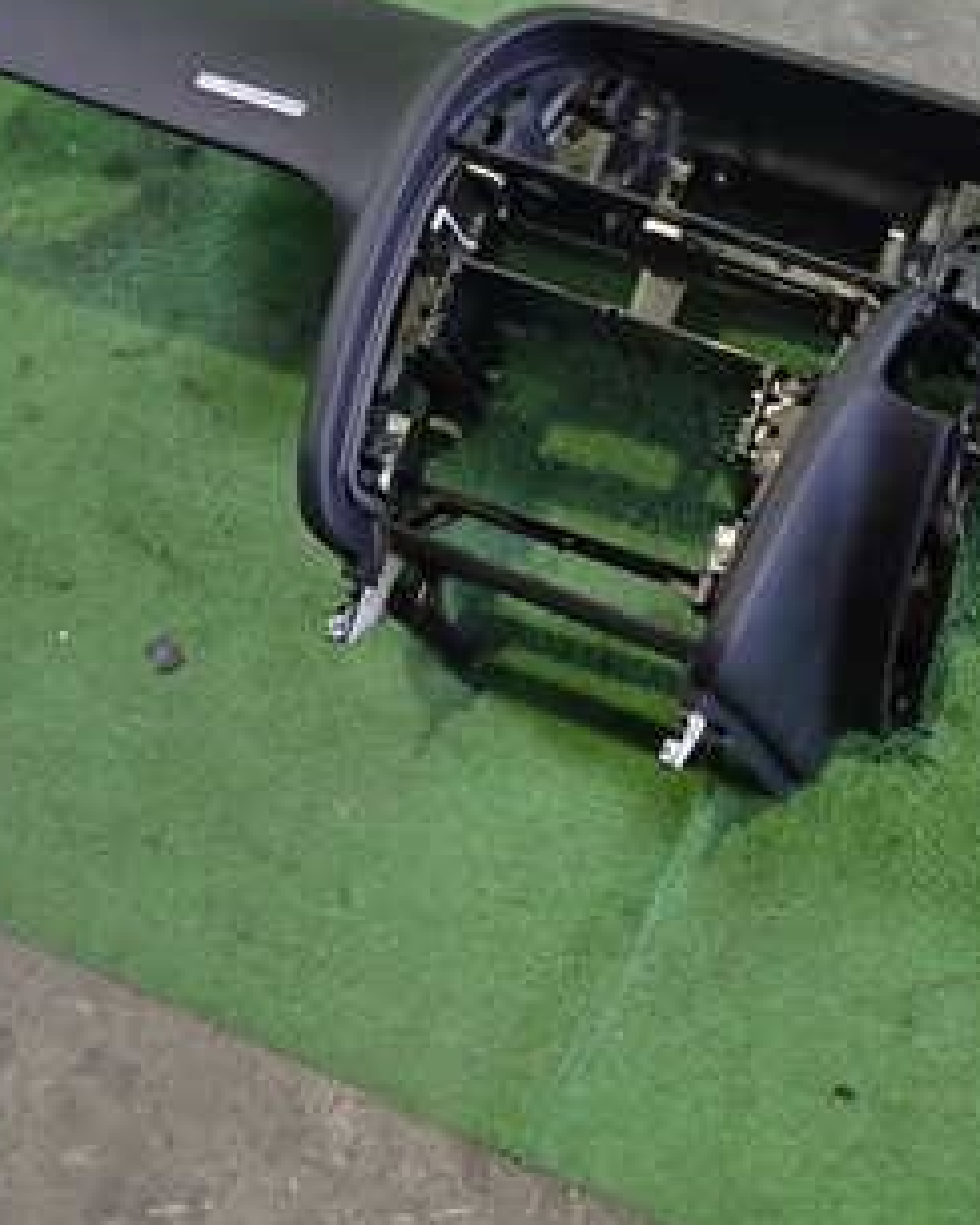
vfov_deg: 38.6
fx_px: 1740
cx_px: 831
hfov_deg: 30.4
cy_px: 474
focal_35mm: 48
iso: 640
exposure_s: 1/30
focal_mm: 4.5
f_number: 2
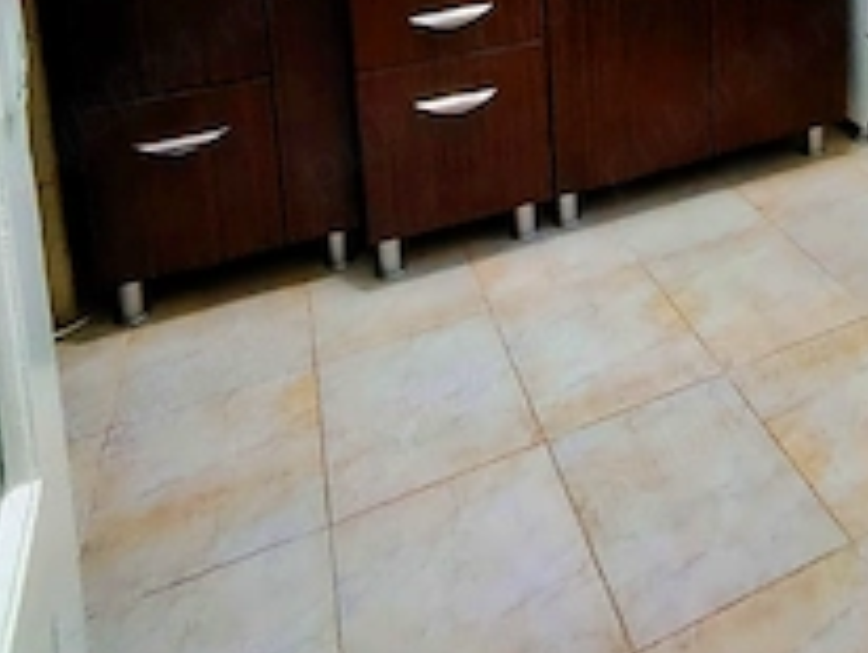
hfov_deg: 54.1
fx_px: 828
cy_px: -164
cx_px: 581
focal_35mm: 33
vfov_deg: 33.4
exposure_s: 1/33.3
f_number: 2.2
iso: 388
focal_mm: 1.42
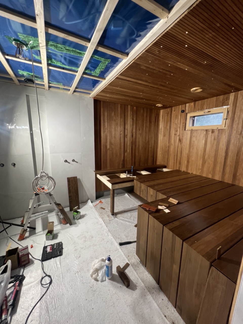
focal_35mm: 13
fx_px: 122
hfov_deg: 89.9
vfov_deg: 106.2
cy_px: 162
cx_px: 122
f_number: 1.8
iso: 125
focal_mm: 1.57
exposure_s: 1/50
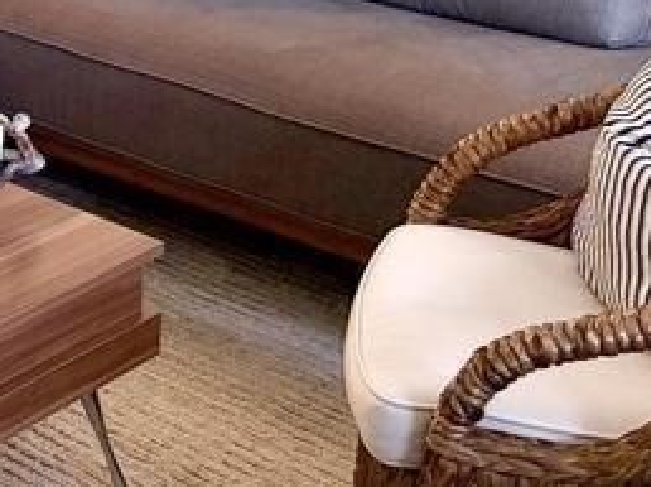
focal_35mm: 86
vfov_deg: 15.9
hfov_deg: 19.9
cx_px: -304
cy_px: -209
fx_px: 1616
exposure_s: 1/60
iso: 160
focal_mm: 5.96
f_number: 1.6
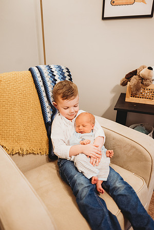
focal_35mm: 24
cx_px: 77
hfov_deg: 53.1
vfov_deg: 73.7
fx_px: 154
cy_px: 115
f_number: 2.2
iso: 1250
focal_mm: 24
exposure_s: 1/160
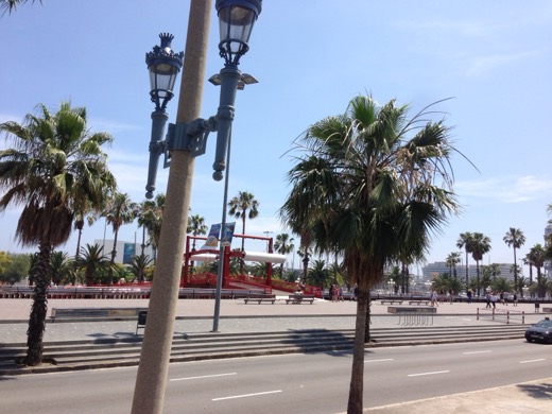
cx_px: 276
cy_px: 207
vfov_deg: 42.9
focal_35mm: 33
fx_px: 526
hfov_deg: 55.4
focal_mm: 4.13
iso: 50
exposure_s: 1/1506
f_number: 2.4
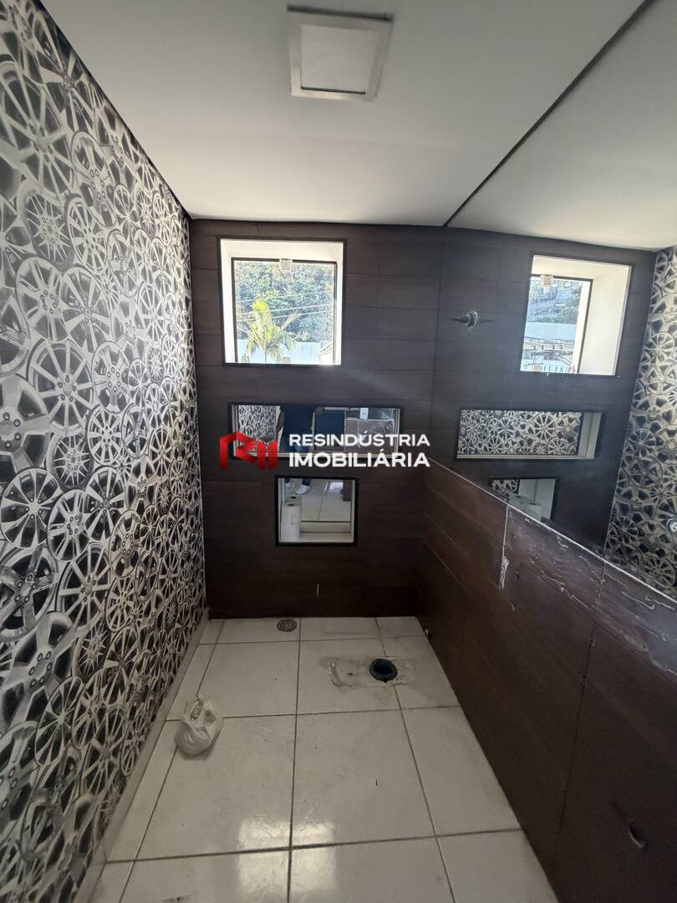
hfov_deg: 85.7
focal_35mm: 14
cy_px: 452
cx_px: 338
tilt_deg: -9.4
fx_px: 365
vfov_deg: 102.1
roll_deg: -1.5
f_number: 2.2
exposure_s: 1/92
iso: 320
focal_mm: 2.22
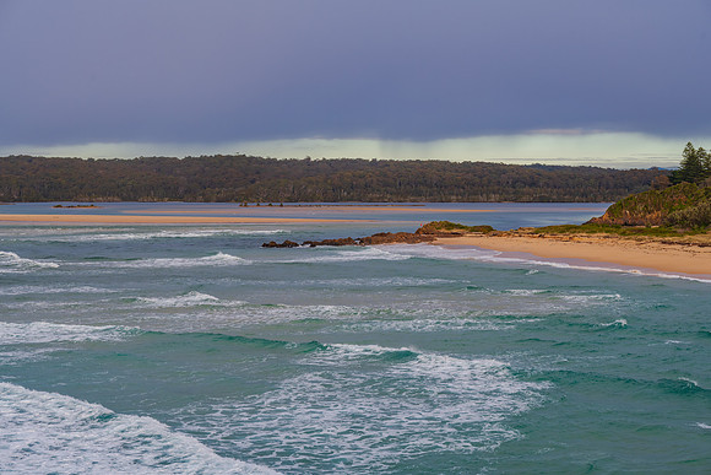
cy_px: 238
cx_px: 356
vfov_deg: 18.9
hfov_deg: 28.0
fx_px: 1425
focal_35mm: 72
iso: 200
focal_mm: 70
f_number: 7.1
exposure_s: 1/200
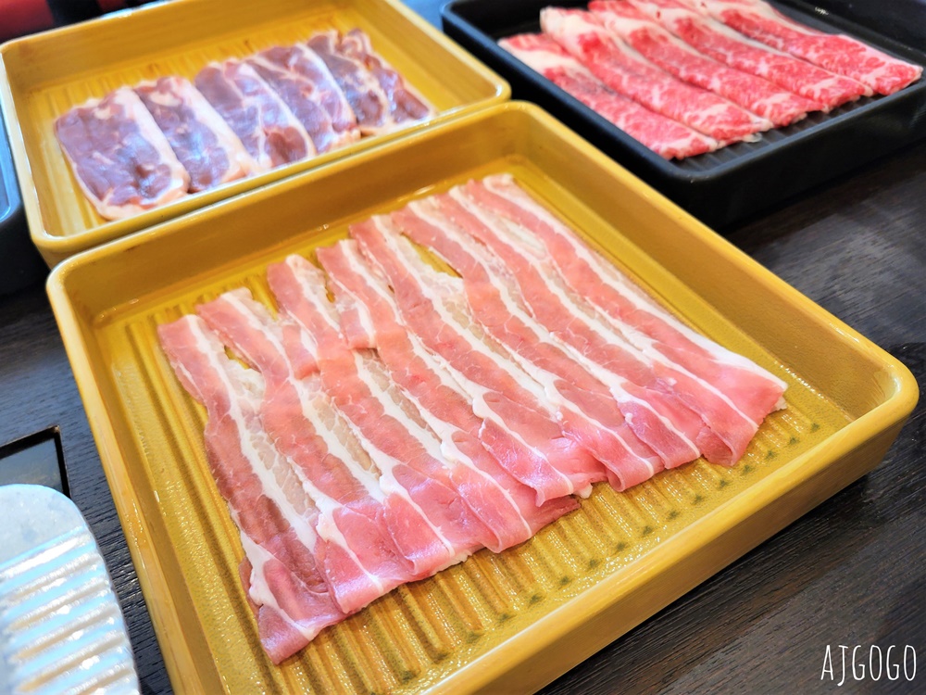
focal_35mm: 26
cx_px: 463
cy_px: 348
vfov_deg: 53.1
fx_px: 696
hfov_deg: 67.3
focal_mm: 5.4
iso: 200
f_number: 1.8
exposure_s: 1/50
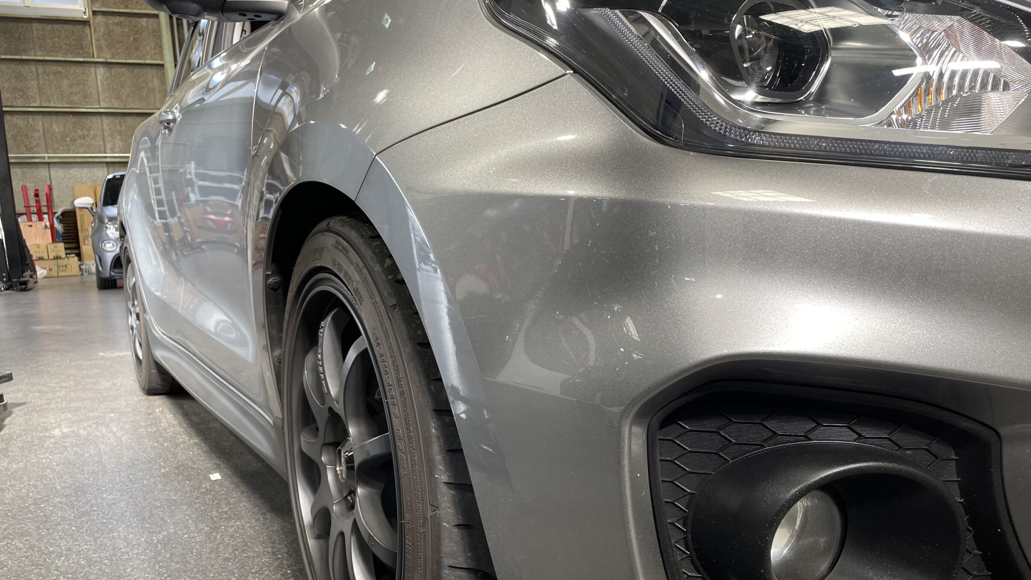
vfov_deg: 38.8
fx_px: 820
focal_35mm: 30
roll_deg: +2.7
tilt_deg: -8.9
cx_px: 543
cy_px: 349
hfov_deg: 64.3
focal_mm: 4.2
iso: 100
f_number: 1.6
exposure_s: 1/100
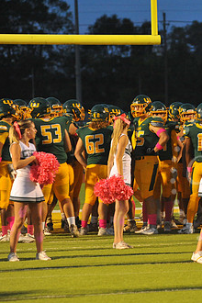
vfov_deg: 6.3
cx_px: 258
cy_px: 175
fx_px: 2735
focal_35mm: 325
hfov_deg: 4.2
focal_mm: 185
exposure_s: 1/200
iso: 4000
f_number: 5.6
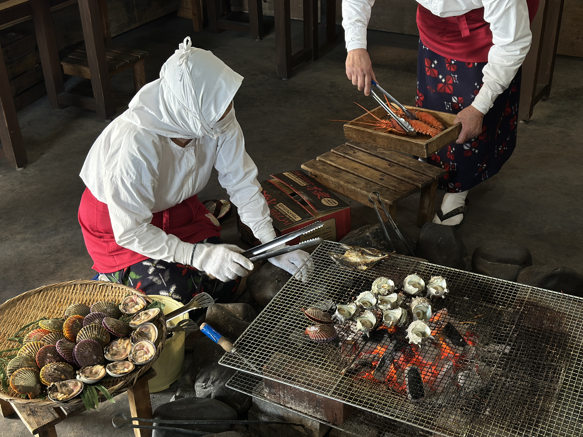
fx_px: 808
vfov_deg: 30.3
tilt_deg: -30.2
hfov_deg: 39.7
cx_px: 292
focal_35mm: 48
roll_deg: +1.6
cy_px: 218
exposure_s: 1/60
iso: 160
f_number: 1.78
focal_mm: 6.86
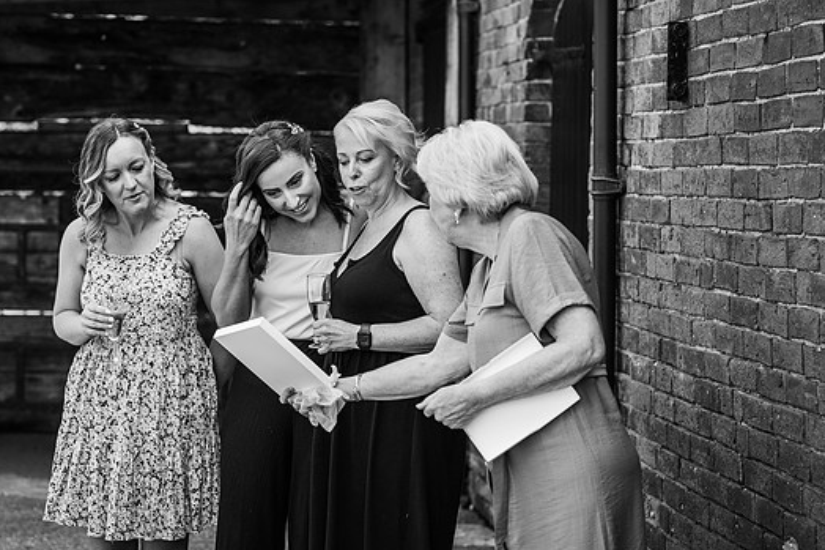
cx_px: 400
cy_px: 262
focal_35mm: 94
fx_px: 2153
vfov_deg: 14.5
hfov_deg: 21.7
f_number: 3.5
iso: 100
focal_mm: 85
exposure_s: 1/250
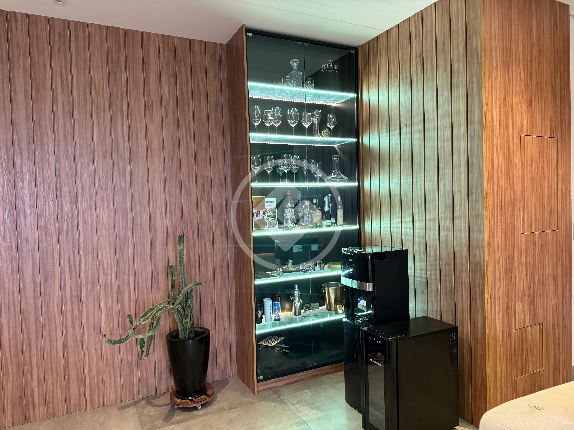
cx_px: 287
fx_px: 398
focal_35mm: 24
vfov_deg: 56.8
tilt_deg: -1.2
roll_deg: +1.1
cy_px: 215
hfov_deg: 71.6
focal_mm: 6.76
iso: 640
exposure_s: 1/60
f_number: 1.78
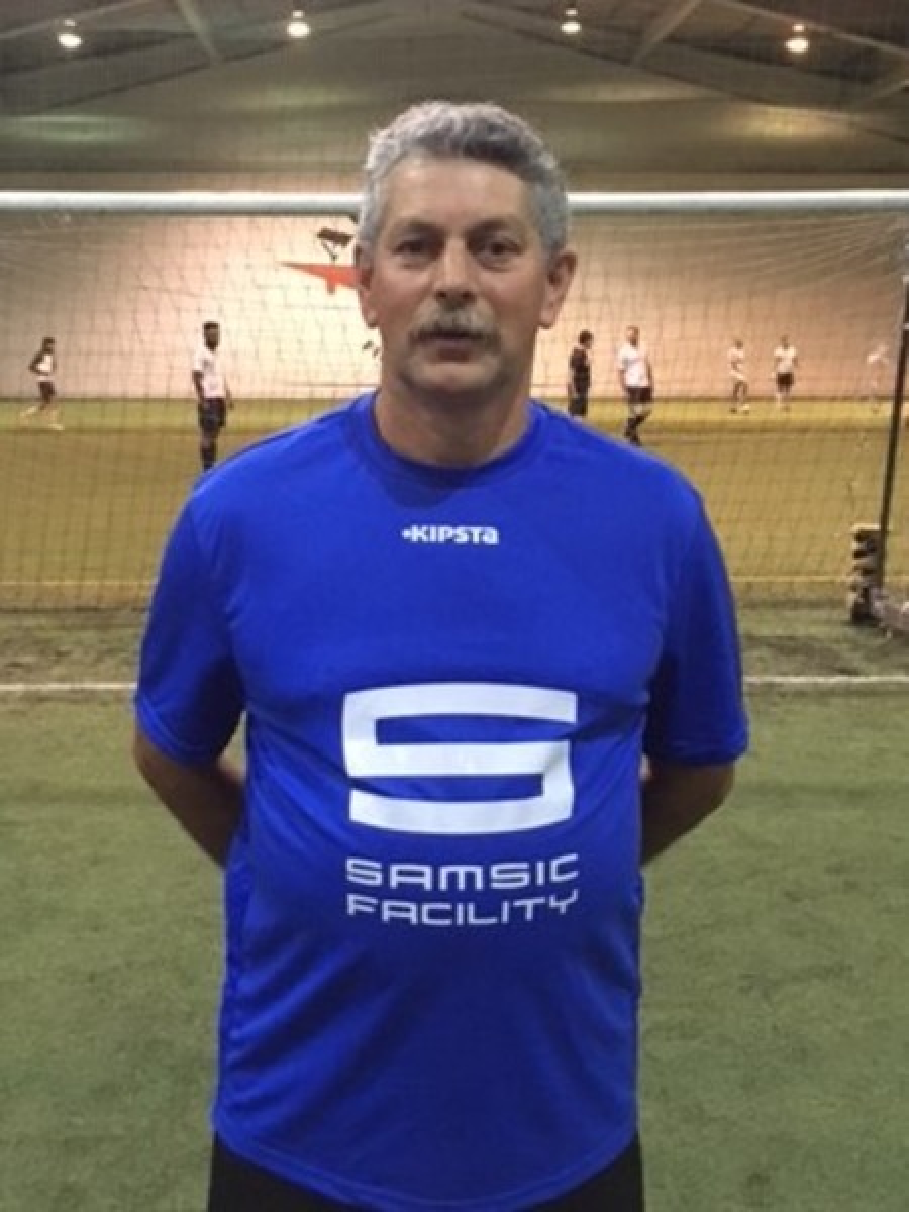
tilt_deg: -11.5
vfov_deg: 61.7
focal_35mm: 29
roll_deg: +0.9
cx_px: 454
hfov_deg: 48.2
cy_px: 606
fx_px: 1015
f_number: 2.2
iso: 320
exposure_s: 1/17
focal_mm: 4.15
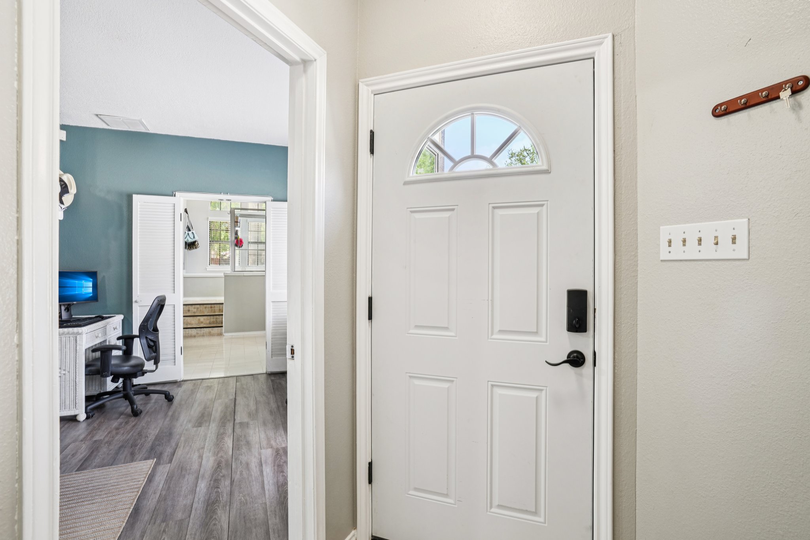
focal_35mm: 16
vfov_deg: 73.7
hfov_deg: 96.7
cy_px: 270
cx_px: 405
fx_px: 360
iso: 400
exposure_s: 1/15
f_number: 8
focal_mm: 16
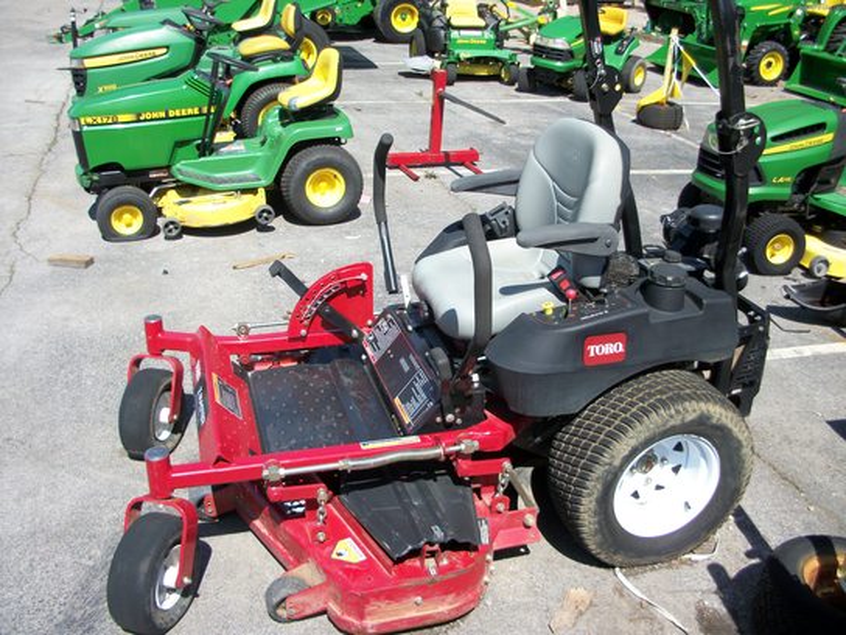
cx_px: 423
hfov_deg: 52.6
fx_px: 855
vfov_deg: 40.7
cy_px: 318
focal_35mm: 35
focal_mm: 6.3
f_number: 3.1
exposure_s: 1/800
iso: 80
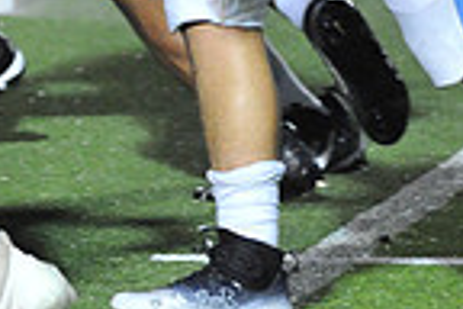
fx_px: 10854
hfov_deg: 2.4
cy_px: -241
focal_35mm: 844
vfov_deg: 1.6
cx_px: -463
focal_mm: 210
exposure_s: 1/200
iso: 6400
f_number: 5.6
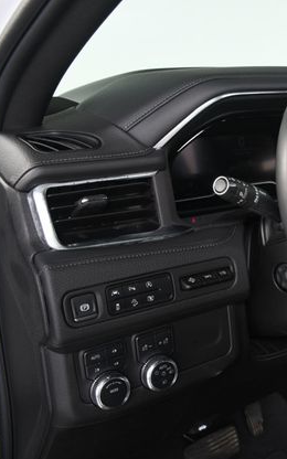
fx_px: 588
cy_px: 234
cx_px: 341
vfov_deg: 42.6
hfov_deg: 24.9
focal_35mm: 47
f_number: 3.5
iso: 100
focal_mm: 20
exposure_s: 1/160
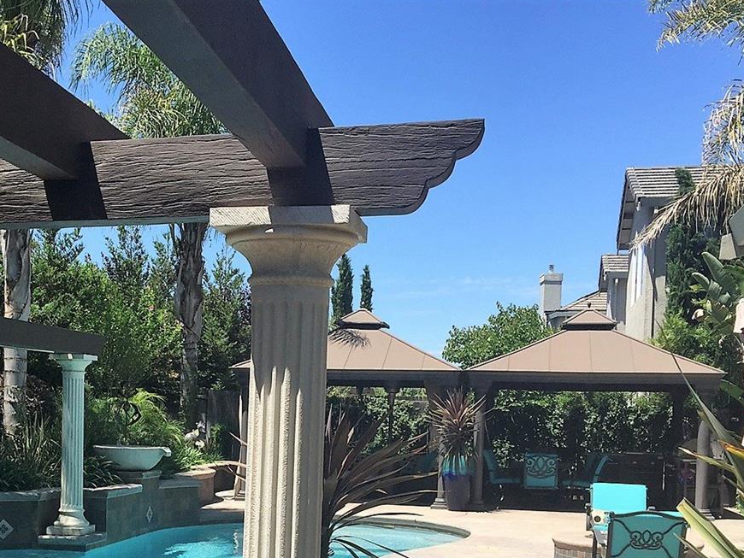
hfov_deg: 37.9
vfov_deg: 28.2
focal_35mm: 50
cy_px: 478
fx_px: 1075
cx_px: 271
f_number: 2.2
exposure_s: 1/1647
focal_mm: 4.15
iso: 32
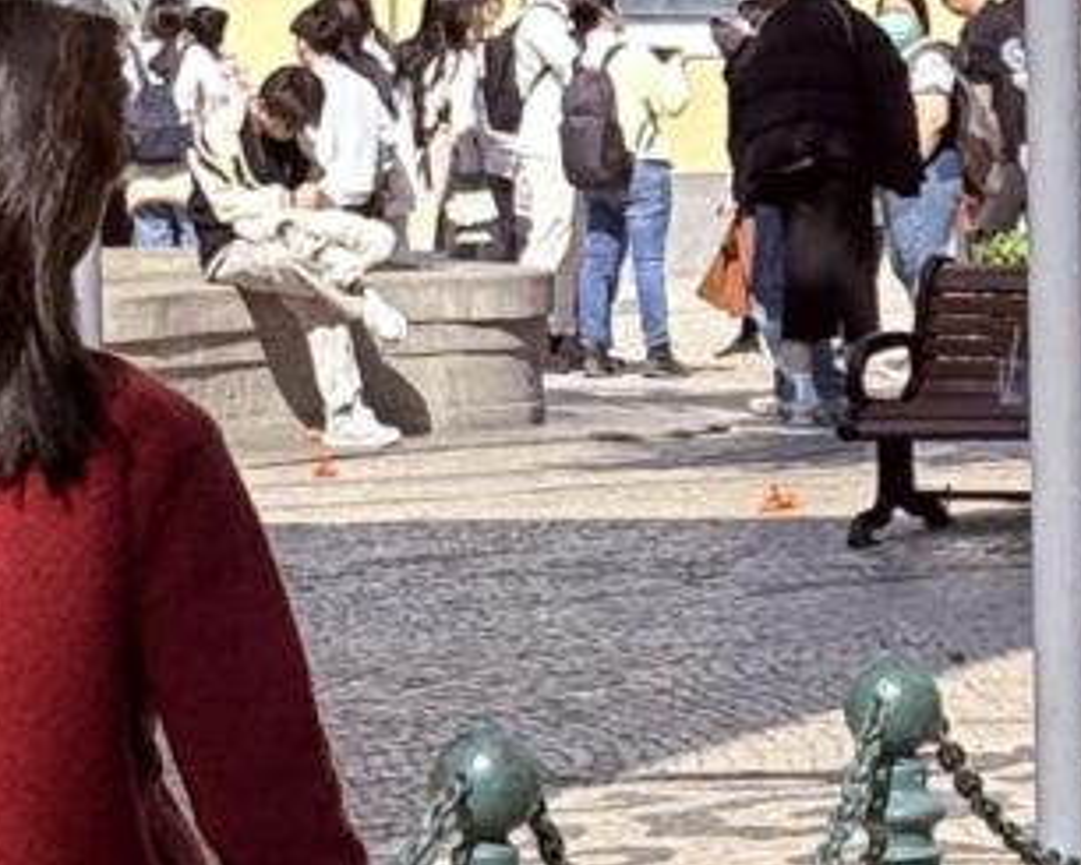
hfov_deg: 11.3
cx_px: 876
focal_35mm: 170
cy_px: -88
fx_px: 5441
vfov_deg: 9.0
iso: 32
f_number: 1.6
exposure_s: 1/2141
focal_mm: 5.96
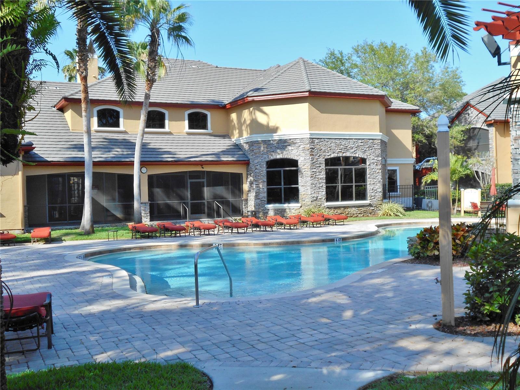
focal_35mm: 37
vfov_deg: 38.7
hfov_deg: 50.1
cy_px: 195
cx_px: 260
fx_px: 556
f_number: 3.9
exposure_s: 1/400
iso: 80
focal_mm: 6.7
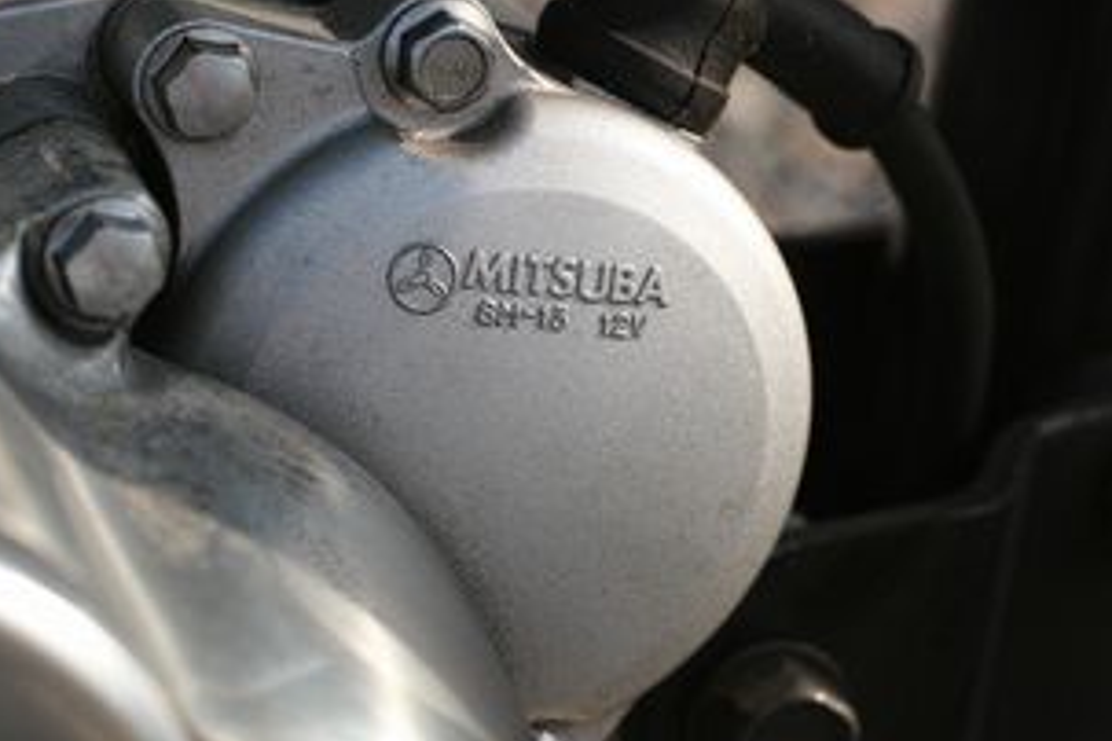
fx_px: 3058
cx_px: 514
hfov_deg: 20.6
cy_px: 295
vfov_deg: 13.8
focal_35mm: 99
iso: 100
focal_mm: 50
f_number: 7.1
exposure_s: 1/250
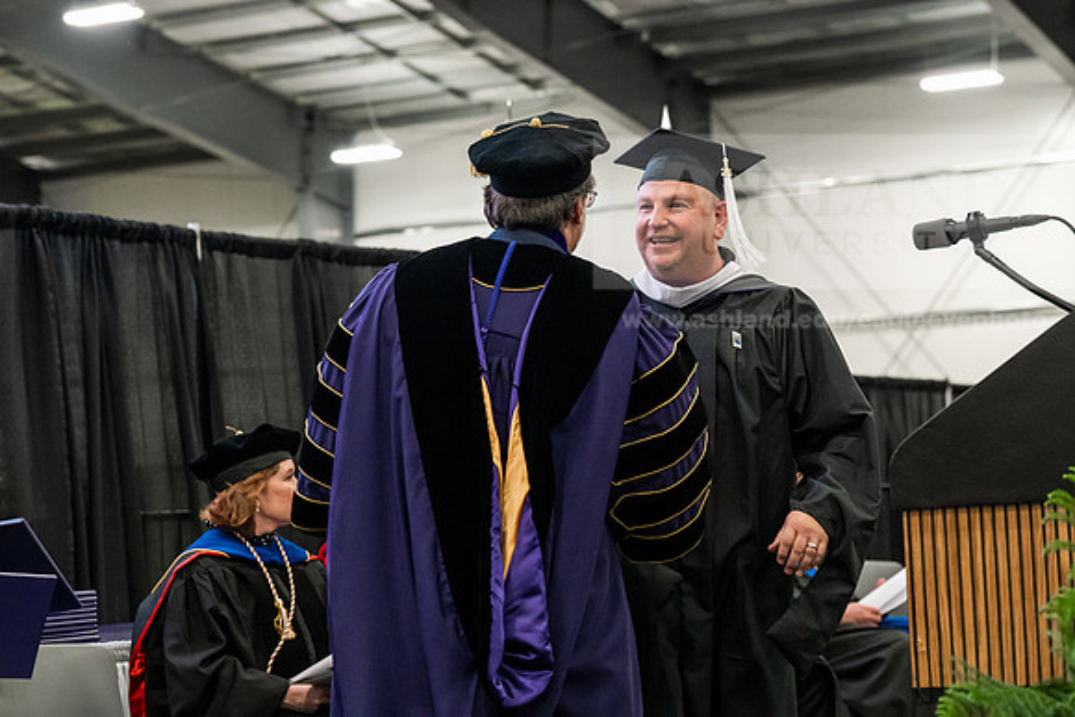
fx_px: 2569
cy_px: 358
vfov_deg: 15.9
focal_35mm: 86
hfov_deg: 23.6
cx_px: 538
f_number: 5
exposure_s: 1/250
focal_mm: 86
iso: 6400
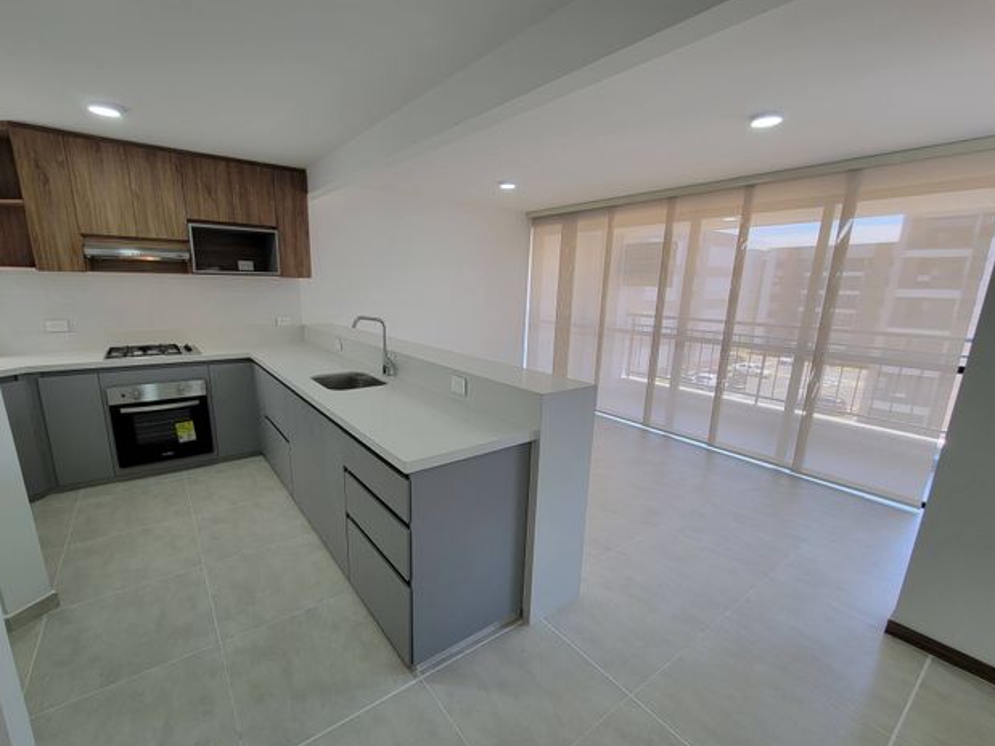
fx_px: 402
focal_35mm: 14
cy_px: 394
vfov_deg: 85.6
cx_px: 472
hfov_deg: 102.0
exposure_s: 1/60
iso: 80
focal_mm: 2.2
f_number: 2.2
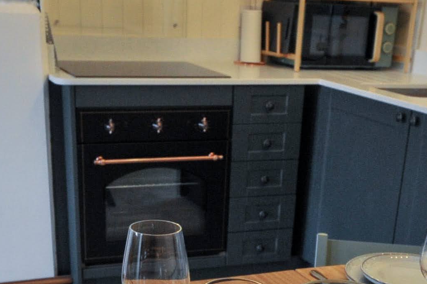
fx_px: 771
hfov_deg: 31.0
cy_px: 358
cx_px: 234
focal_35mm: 65
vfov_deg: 19.4
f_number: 5.6
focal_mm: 16
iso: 1600
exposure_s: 1/125
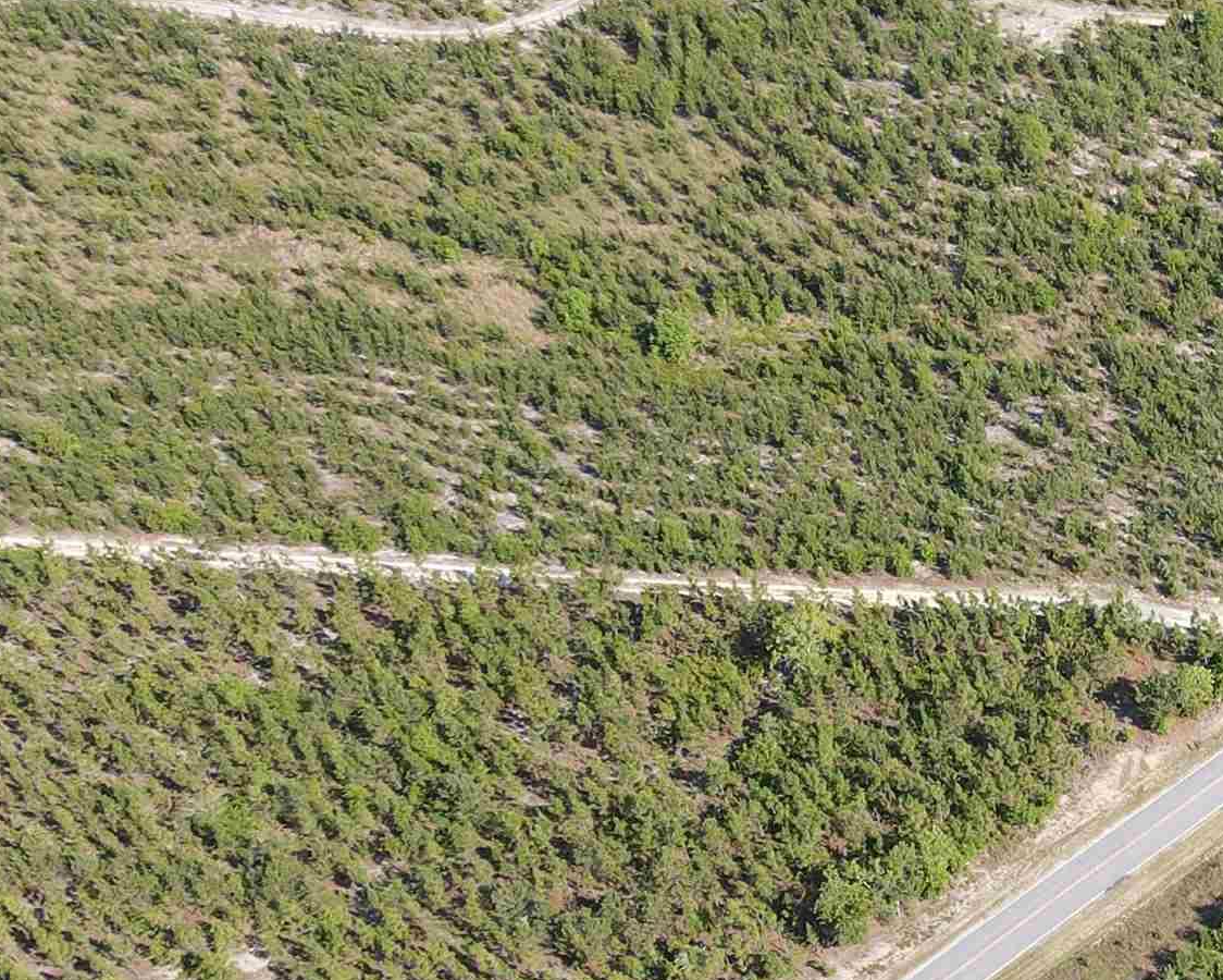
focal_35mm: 64
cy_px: 812
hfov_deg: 26.2
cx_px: 1490
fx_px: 2317
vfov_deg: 23.4
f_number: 2.8
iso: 100
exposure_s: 1/320
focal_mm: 4.5
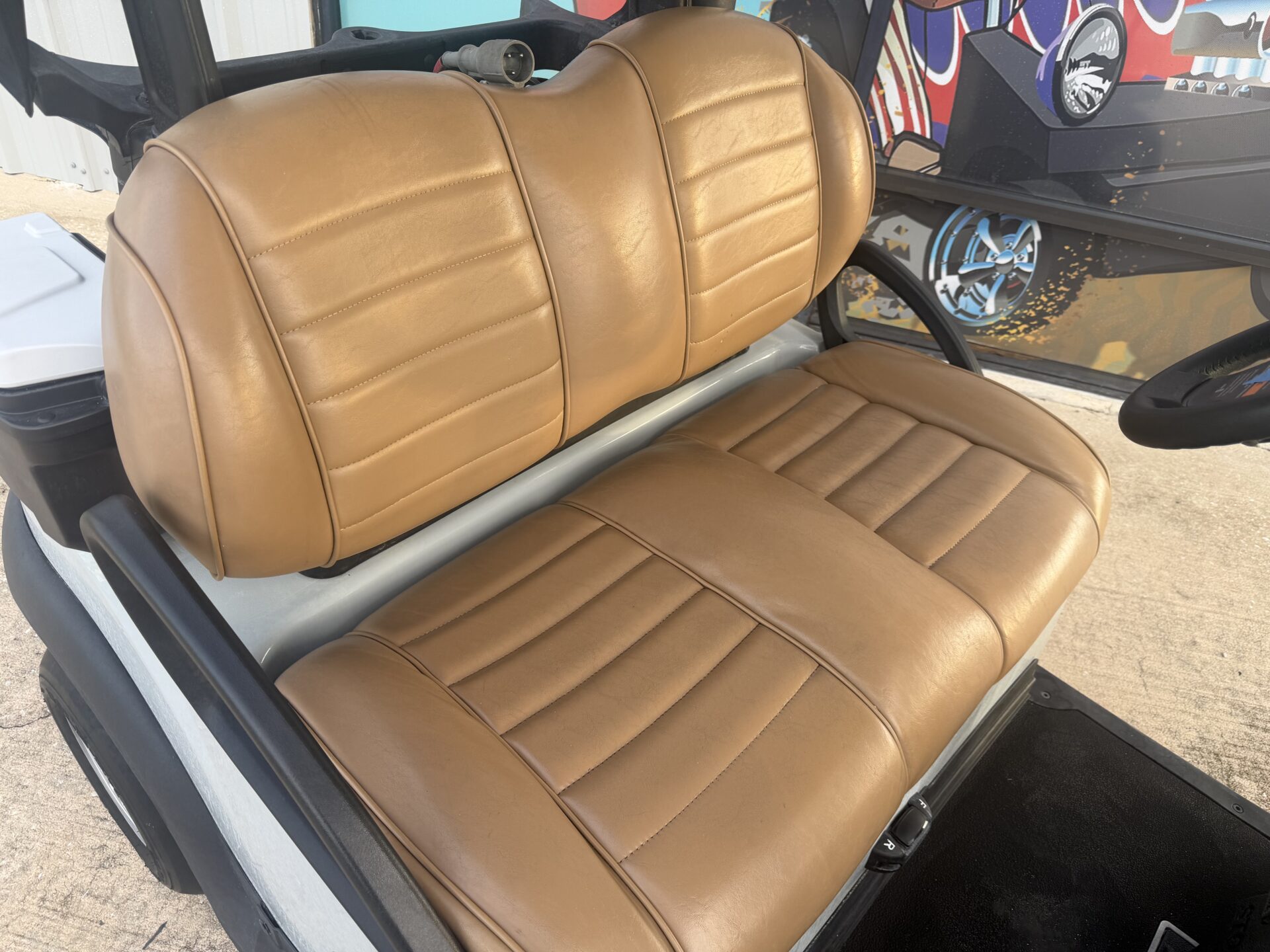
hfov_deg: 71.6
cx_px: 635
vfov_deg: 56.8
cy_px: 476
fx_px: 881
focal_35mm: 24
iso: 64
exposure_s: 1/146
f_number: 1.78
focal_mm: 6.76
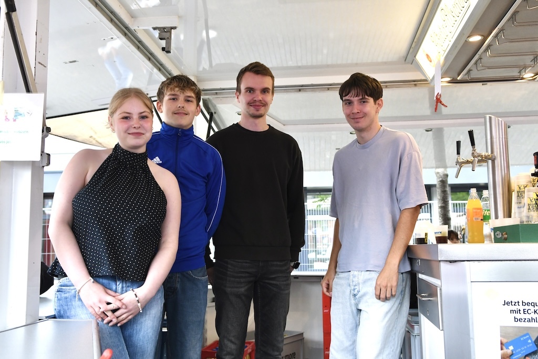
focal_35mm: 34
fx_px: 516
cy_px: 180
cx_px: 269
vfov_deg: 38.4
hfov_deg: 55.1
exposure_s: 1/160
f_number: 4.5
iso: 1250
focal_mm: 23
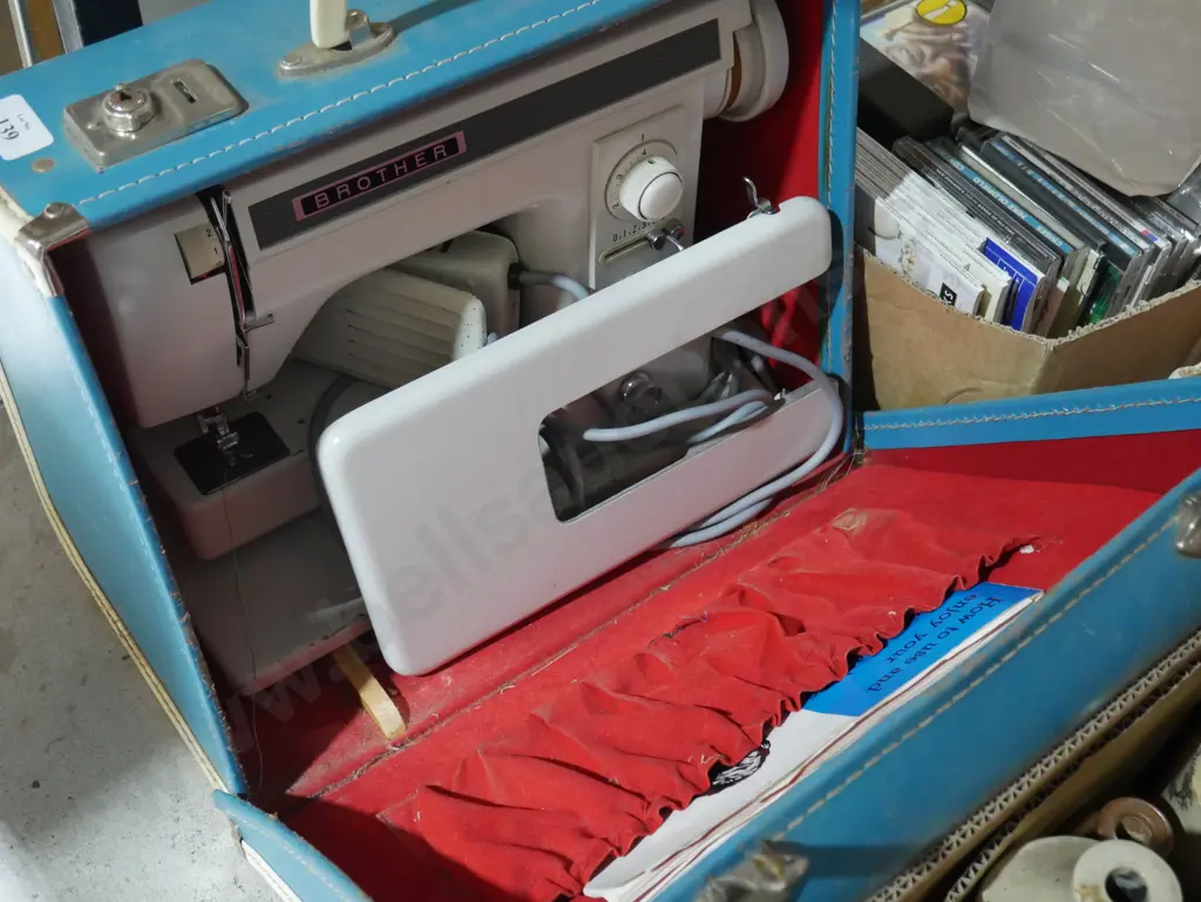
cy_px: 451
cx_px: 600
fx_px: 1527
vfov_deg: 32.9
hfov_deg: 42.9
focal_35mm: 44
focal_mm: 22
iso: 2500
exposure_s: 1/60
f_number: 4.7
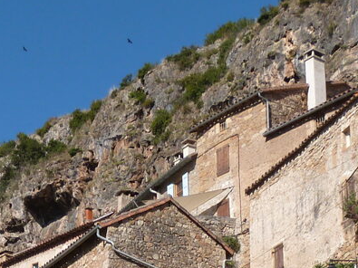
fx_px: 1137
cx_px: 108
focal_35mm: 110
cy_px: 436
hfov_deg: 17.8
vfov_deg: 12.6
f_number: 5.6
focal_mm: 5.4
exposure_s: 1/500
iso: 100
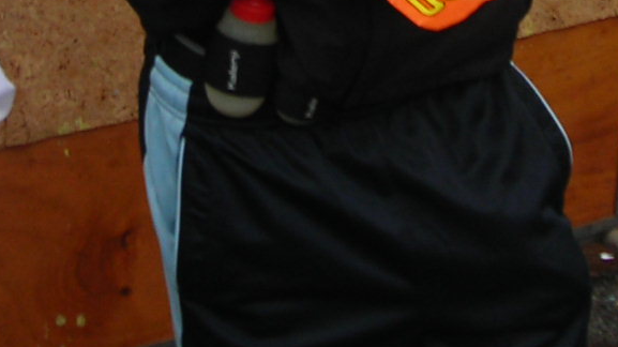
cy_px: -256
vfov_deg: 8.0
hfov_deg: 14.6
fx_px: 2408
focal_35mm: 147
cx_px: 217
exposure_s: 1/17.5
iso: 50
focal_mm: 6.3
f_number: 3.2
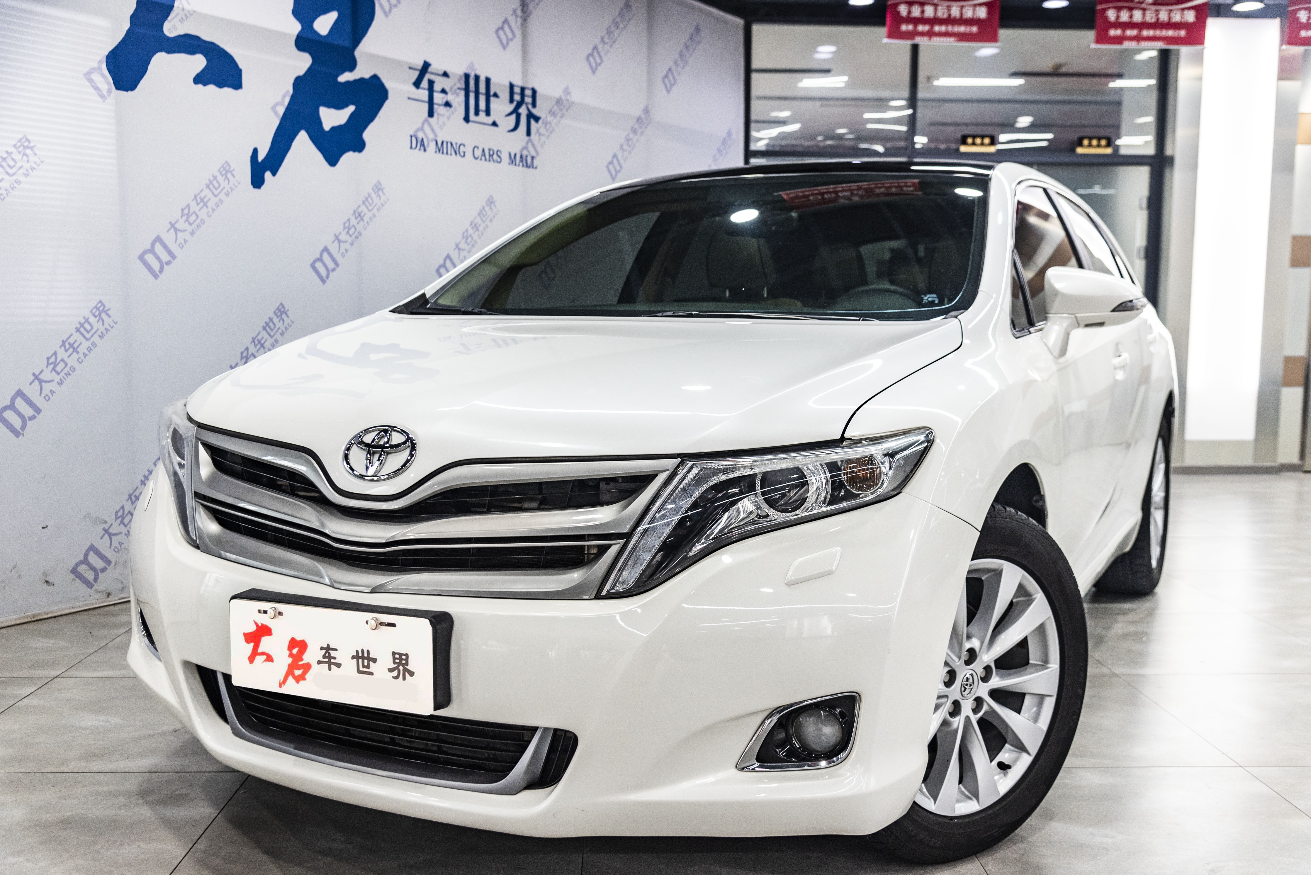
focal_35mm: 35
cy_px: 438
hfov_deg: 54.4
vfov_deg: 37.9
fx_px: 1275
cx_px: 656
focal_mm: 35
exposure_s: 1/50
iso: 1000
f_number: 4.5
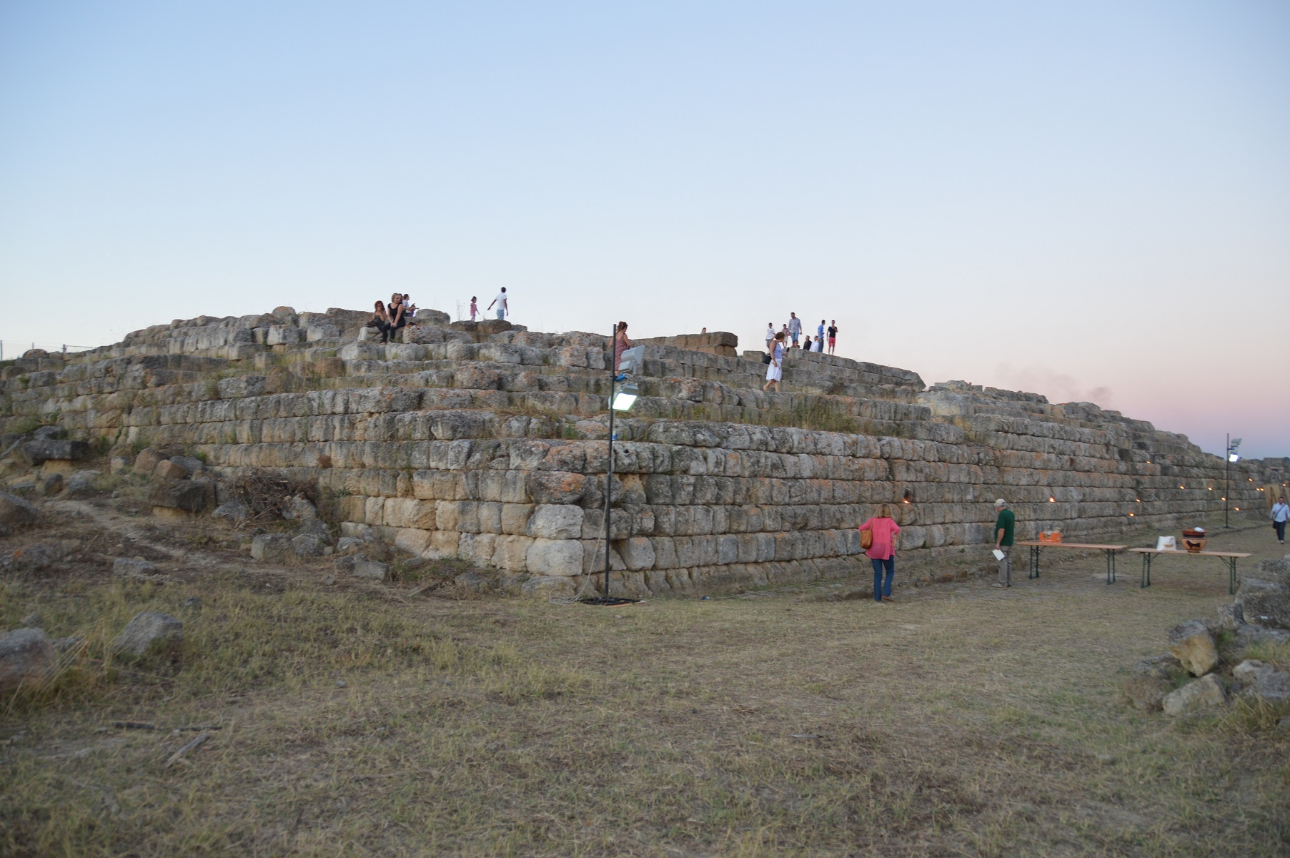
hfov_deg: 67.4
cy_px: 429
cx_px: 645
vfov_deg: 47.8
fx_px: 967
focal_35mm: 27
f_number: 3.5
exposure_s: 1/30
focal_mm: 18
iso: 200
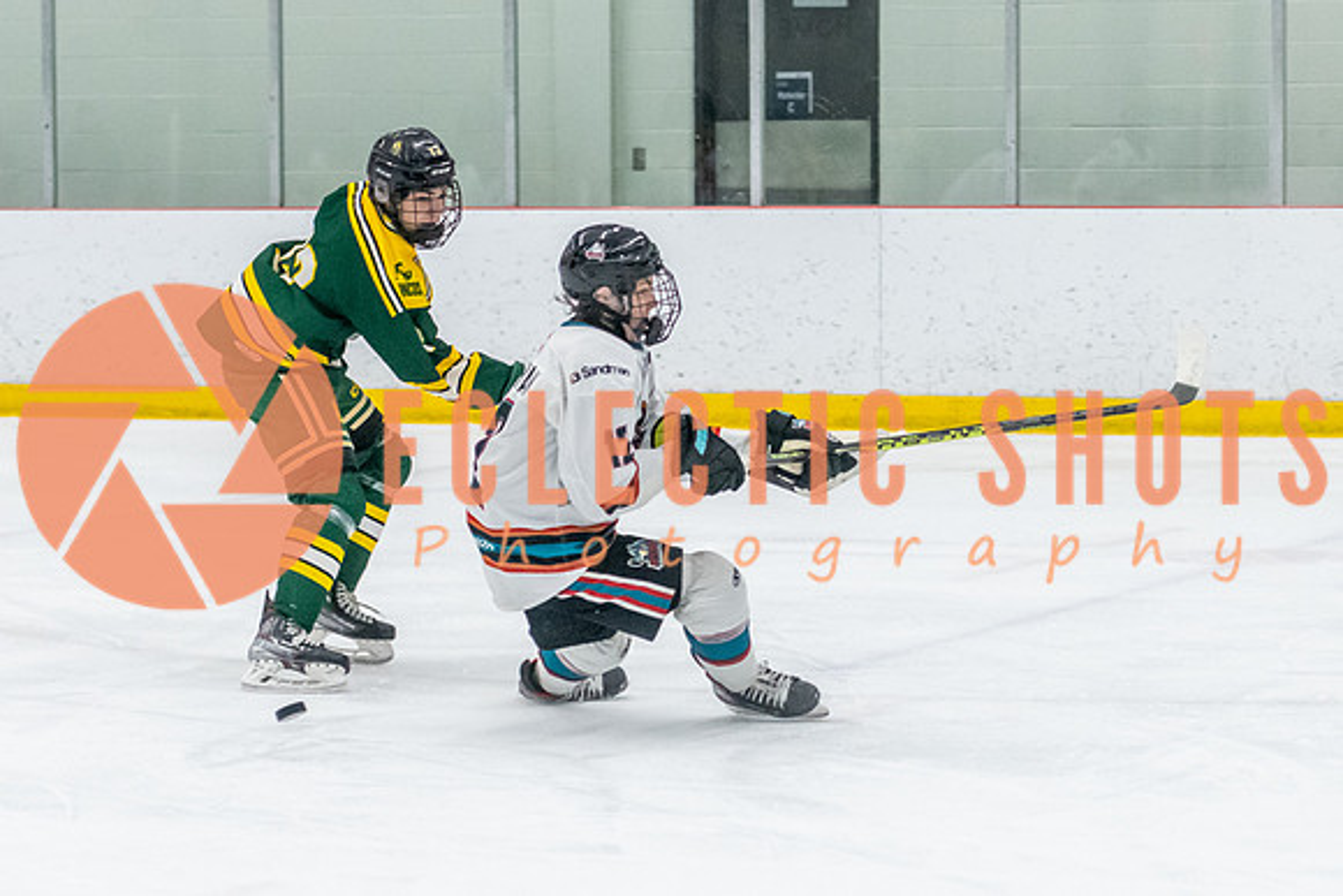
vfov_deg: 9.1
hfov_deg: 13.6
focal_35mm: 151
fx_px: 5637
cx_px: 381
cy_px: 460
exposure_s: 1/800
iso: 4000
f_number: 2.8
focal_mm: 70
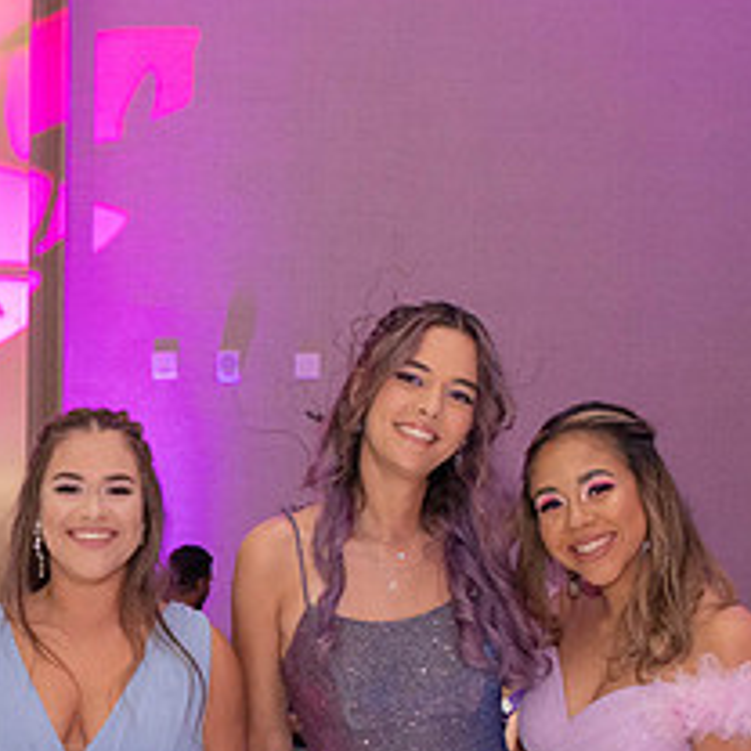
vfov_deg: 24.7
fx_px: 1645
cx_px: 155
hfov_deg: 25.3
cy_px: 716
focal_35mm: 67
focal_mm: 24
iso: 800
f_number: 5
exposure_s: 1/60
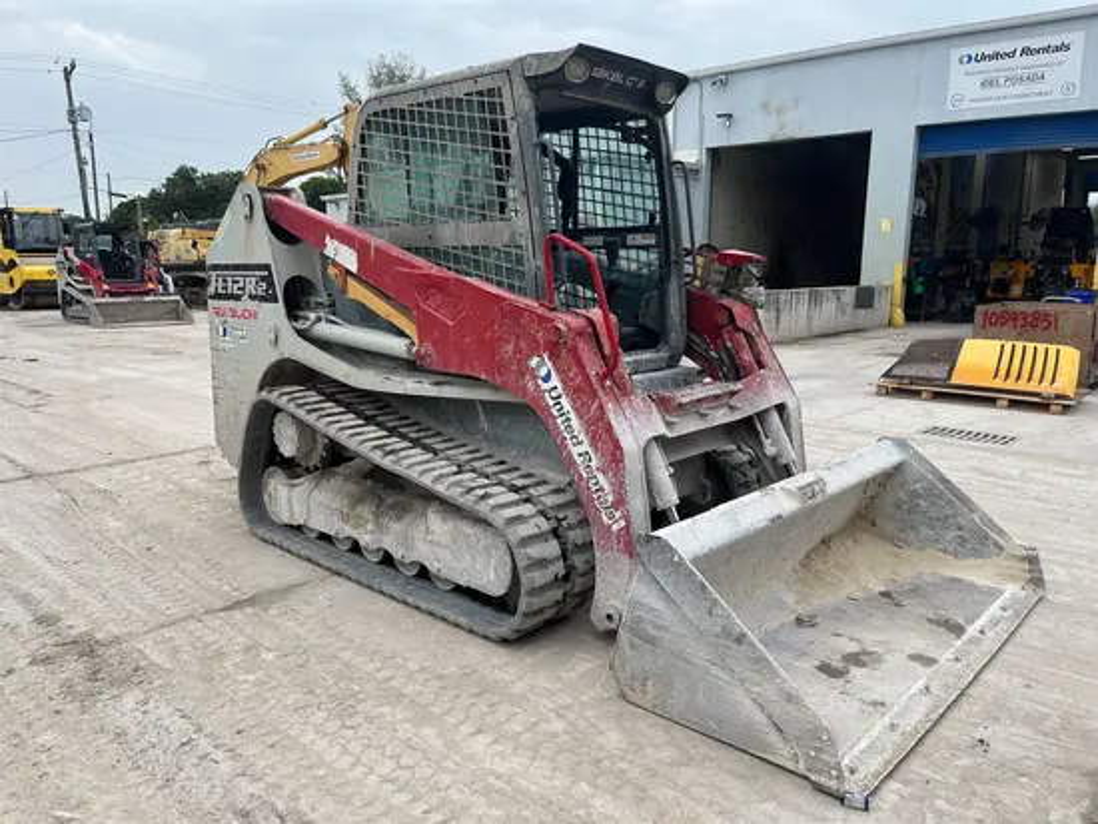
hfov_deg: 67.3
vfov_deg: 53.1
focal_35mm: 26
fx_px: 825
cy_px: 412
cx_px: 549
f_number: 1.6
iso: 50
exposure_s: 1/1600
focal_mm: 5.1
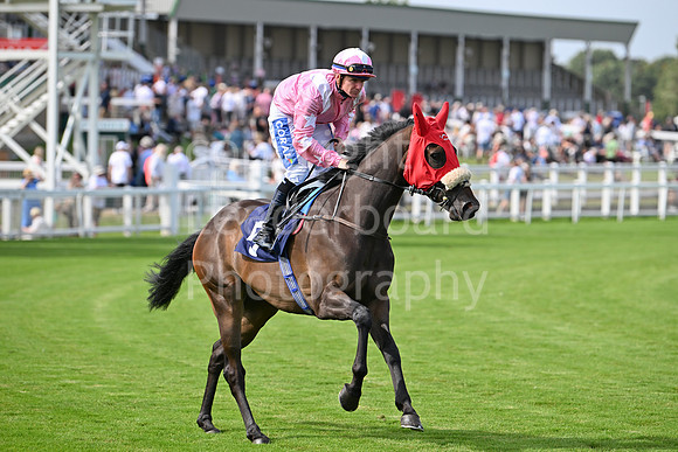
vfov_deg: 6.9
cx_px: 339
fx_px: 3767
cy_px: 226
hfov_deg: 10.3
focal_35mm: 200
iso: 400
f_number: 4.5
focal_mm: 200
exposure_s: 1/2000
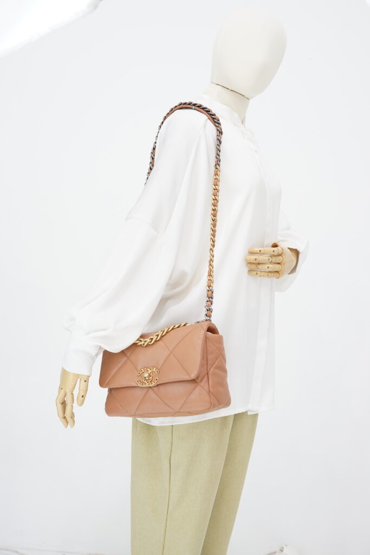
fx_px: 771
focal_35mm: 50
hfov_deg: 27.0
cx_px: 185
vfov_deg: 39.6
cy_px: 278
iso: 640
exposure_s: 1/6
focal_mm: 50
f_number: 6.3
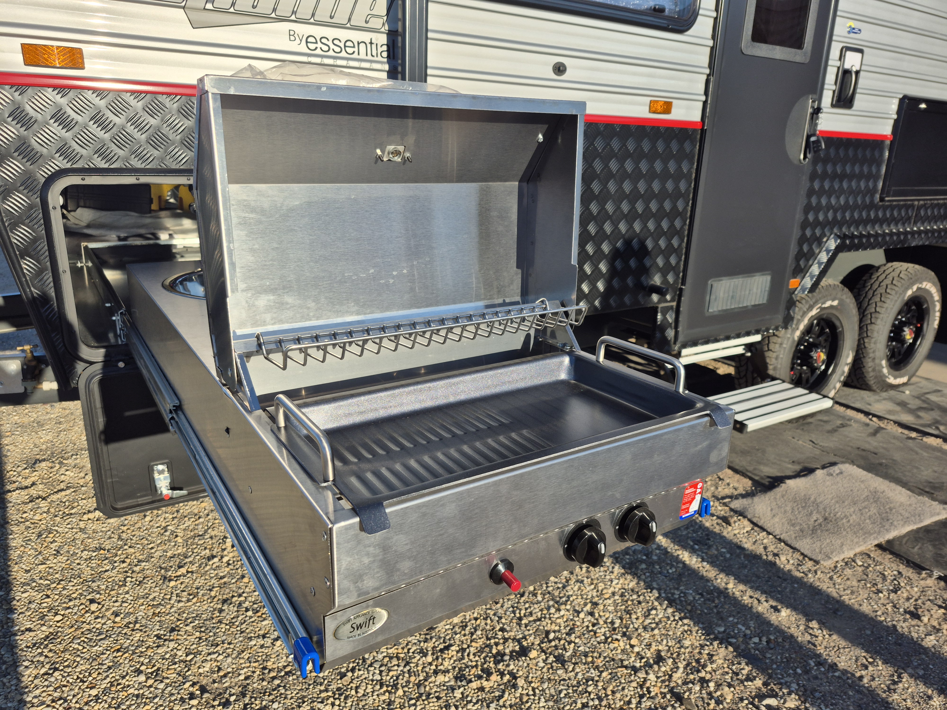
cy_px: 355
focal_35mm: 23
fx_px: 629
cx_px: 474
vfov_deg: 58.9
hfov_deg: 73.9
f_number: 1.8
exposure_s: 1/2376
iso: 25
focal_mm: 5.4
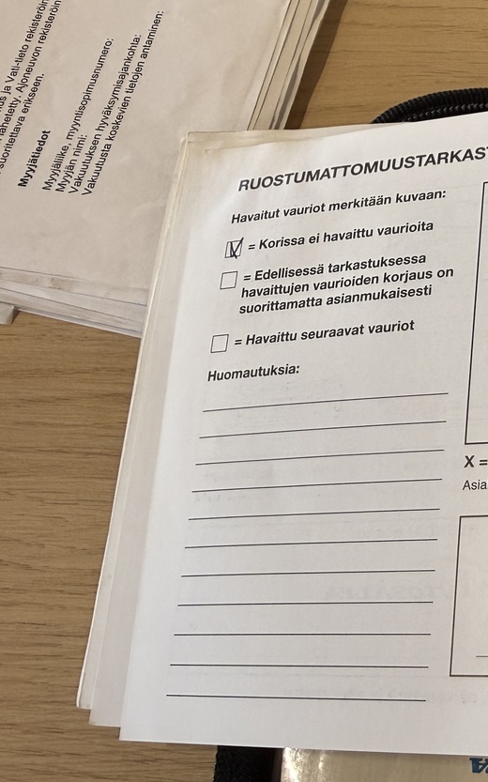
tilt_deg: -71.2
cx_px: 661
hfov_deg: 24.7
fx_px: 937
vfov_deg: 45.3
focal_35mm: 44
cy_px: 403
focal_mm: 2.22
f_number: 2.2
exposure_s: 1/99
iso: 125
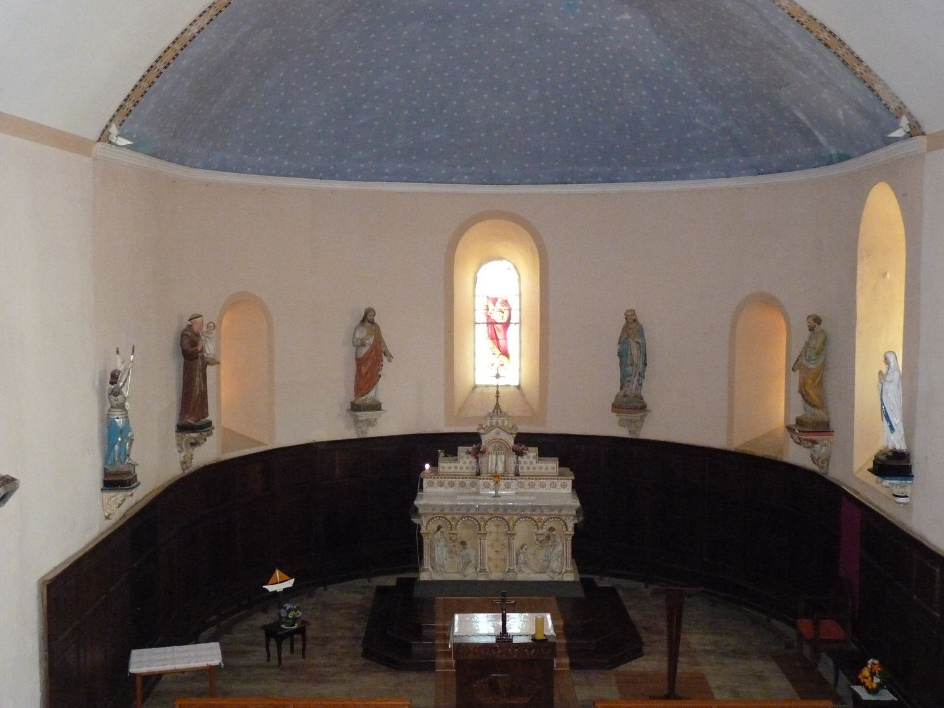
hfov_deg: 46.8
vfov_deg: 36.0
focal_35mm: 40
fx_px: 1091
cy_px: 354
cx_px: 472
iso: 800
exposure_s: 1/30
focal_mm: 7.2
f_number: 3
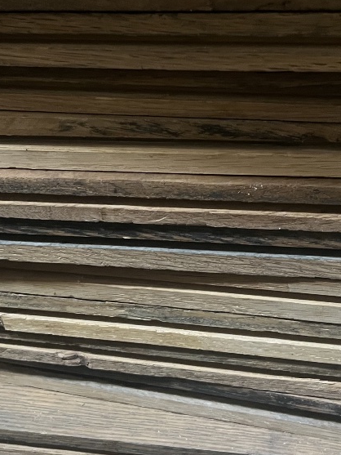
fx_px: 735
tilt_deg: -26.4
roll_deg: +2.9
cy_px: 185
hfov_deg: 26.1
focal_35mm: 56
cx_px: 179
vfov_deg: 34.2
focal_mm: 5.1
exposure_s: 1/30
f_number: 1.6
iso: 800
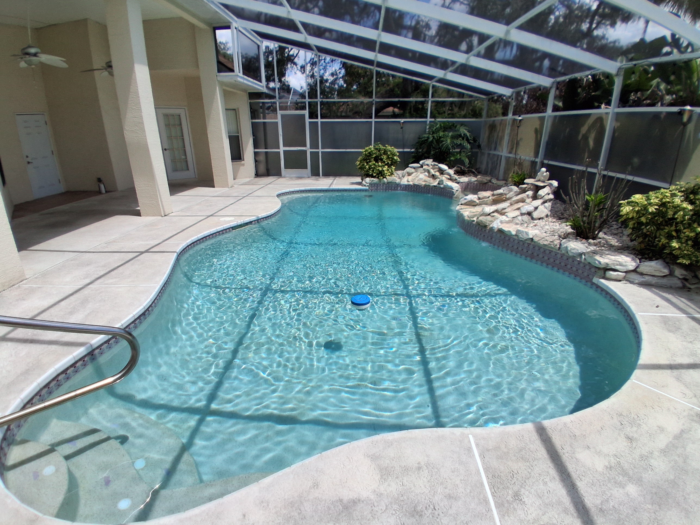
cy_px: 262
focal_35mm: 17
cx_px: 350
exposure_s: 1/1122
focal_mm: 1.4
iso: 50
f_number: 2.2
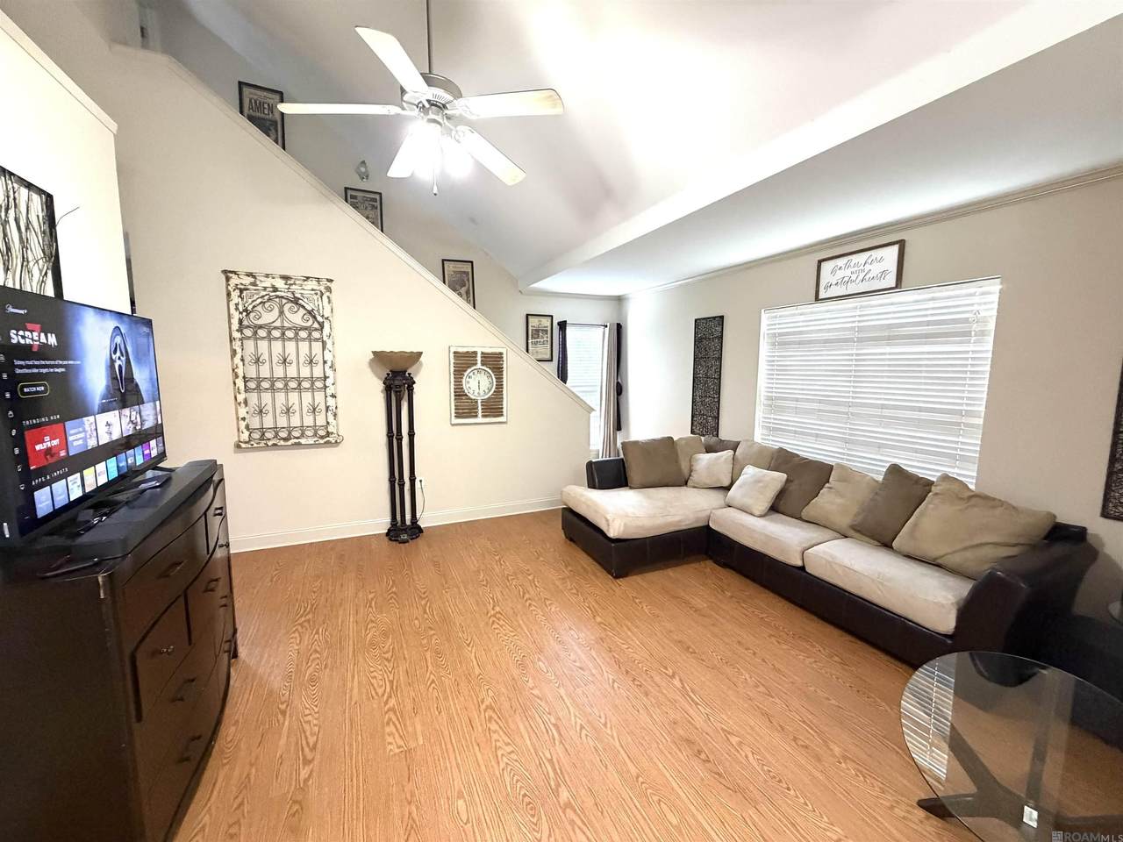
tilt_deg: -6.8
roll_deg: -0.3
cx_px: 562
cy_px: 421
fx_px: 454
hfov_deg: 102.1
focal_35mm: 14
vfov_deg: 85.7
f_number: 2.2
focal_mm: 2.22
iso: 500
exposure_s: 1/60
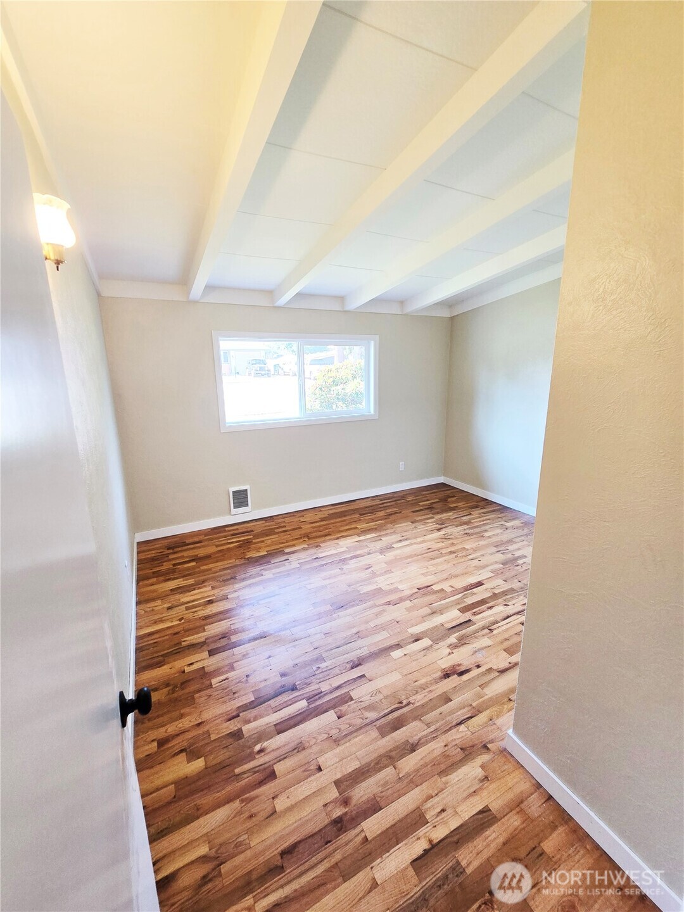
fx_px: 343
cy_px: 456
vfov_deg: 106.2
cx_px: 342
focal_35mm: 13
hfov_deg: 89.9
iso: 100
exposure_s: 1/60
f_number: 2.2
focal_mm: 2.2
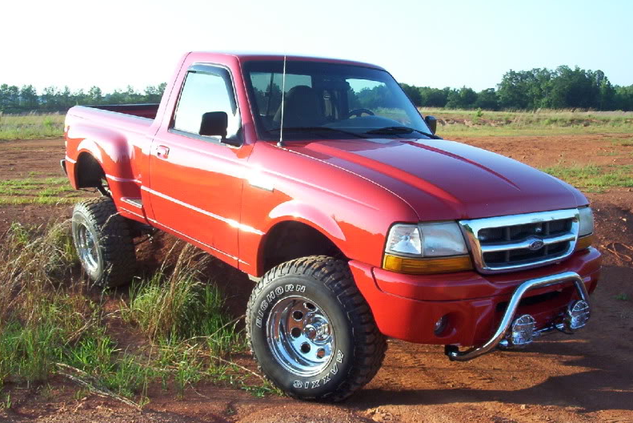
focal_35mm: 41
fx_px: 721
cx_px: 315
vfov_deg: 32.7
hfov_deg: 47.4
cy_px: 213
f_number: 4.5
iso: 100
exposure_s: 1/181
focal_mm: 6
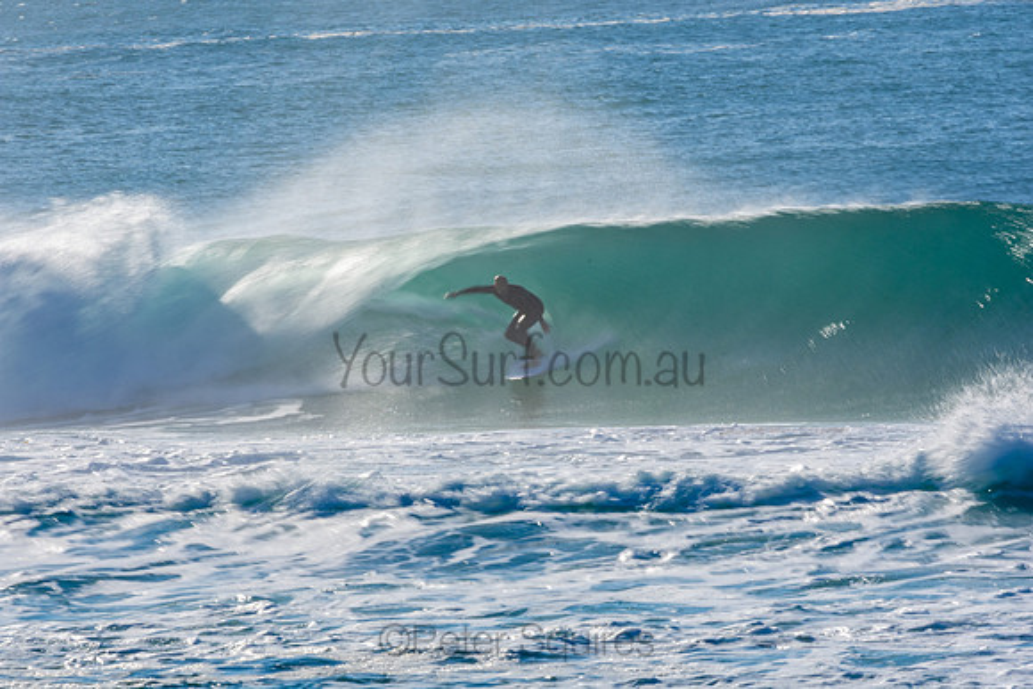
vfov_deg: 1.8
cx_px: 516
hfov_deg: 2.7
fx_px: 21525
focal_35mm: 750
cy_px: 344
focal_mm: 500
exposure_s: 1/25
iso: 100
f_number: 32
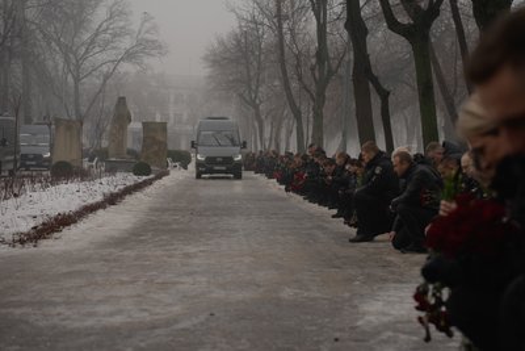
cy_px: 176
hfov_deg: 27.0
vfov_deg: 18.2
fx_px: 1094
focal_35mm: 75
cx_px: 262
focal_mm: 75
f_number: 4
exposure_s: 1/160
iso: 160
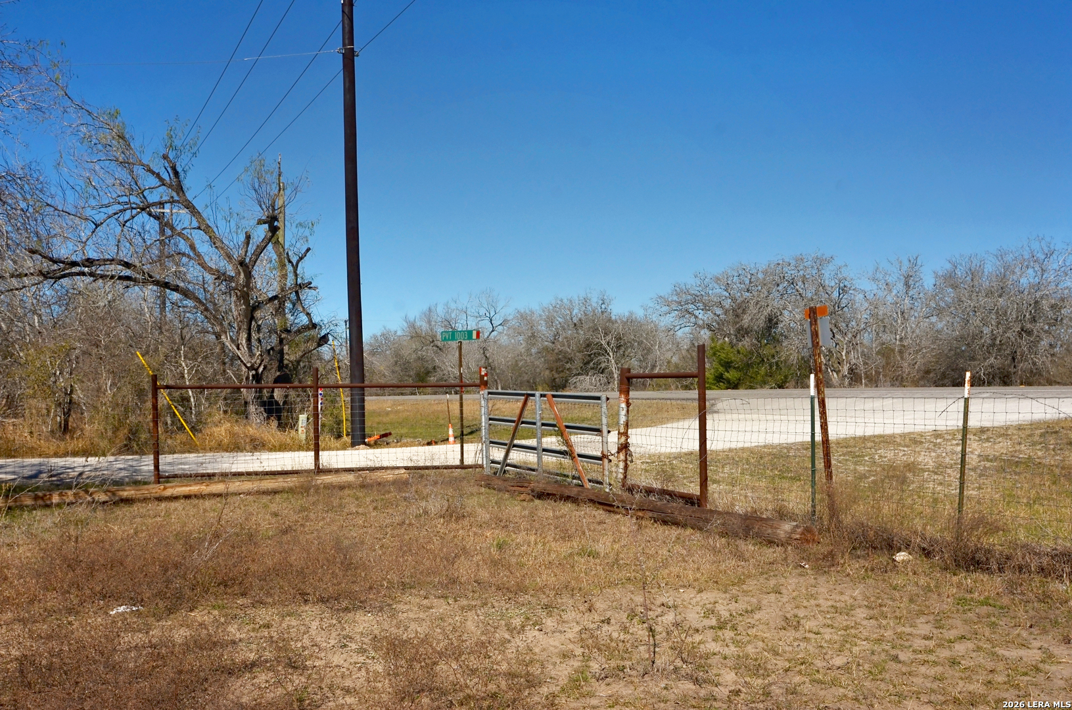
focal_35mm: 36
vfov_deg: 36.7
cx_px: 536
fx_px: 1070
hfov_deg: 53.2
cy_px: 355
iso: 200
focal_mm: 24
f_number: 8
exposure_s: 1/1600
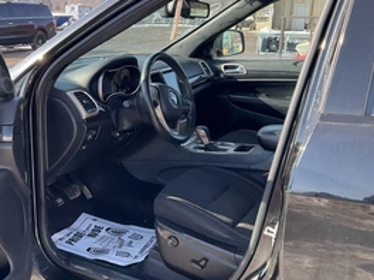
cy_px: 140
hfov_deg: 41.7
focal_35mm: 44
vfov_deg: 32.9
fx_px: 475
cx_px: 94
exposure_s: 1/224
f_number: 1.8
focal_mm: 3
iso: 20
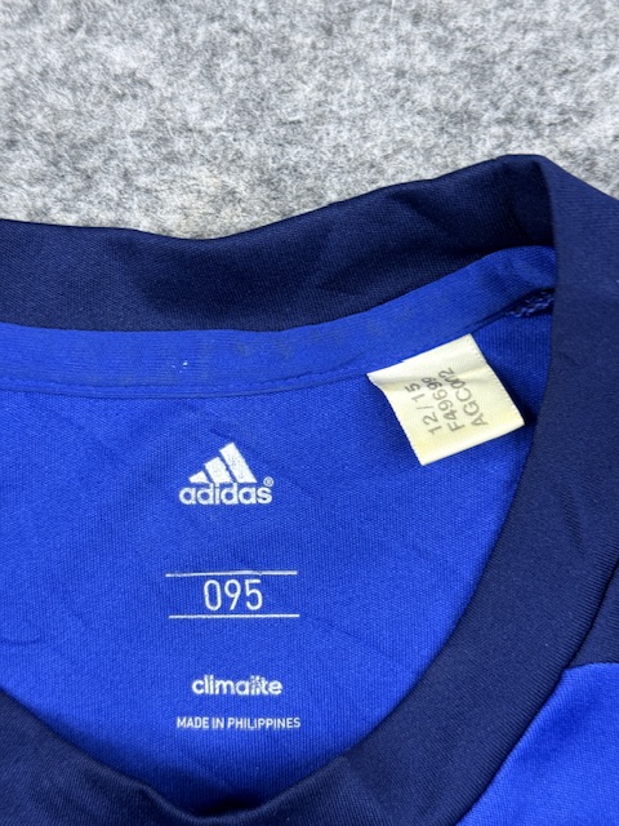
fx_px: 1144
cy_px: 413
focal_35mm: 48
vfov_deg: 39.7
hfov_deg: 30.3
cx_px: 310
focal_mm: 6.76
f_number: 1.78
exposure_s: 1/100
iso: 100
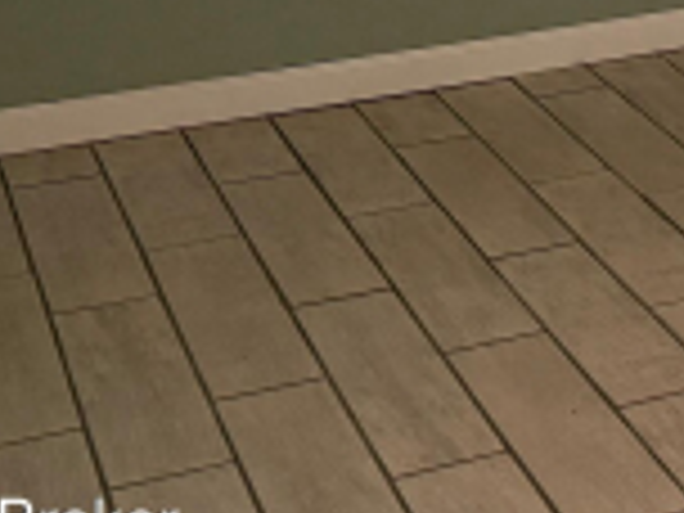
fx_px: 2075
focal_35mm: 105
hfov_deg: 16.7
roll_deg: -0.1
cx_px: 1087
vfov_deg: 12.5
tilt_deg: -1.9
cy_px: -500
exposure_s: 1/120
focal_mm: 6.76
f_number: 1.78
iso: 320
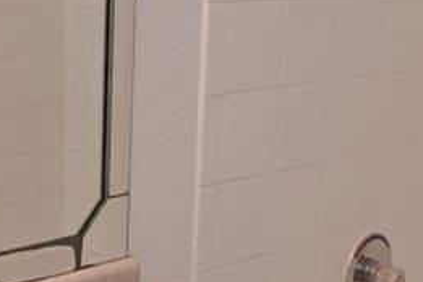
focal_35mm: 101
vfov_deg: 13.5
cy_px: 232
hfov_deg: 20.2
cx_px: 185
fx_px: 1187
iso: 360
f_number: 4
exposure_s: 1/60
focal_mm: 16.5
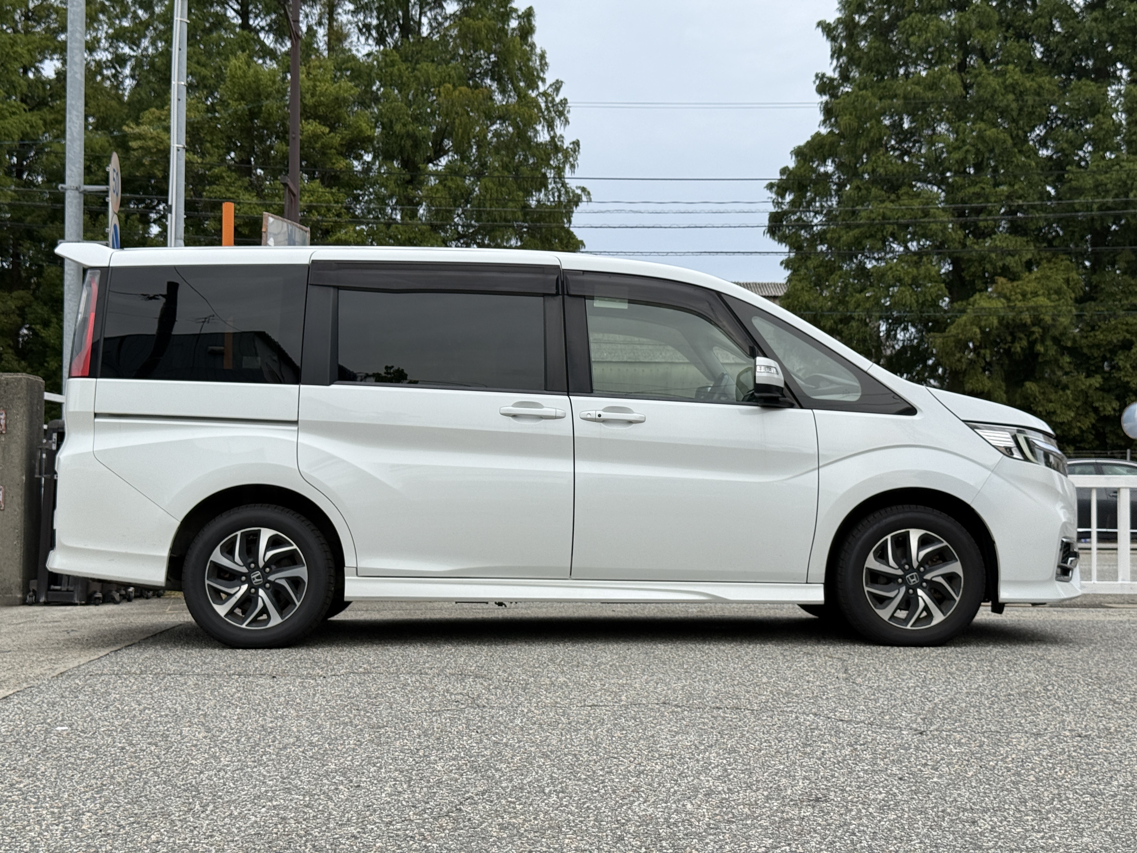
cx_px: 568
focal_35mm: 48
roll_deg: -0.3
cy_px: 426
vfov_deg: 30.3
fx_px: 1577
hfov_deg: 39.7
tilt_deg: +2.7
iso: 64
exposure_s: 1/4587
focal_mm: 6.76
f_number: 1.78
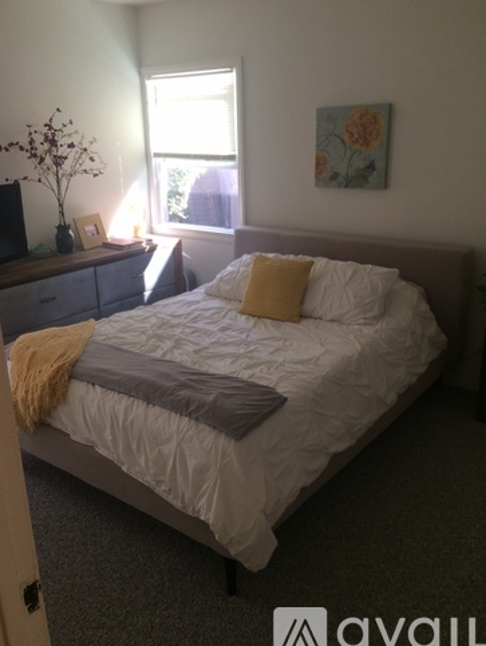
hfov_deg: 46.8
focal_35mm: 30
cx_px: 239
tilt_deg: -22.8
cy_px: 326
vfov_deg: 59.9
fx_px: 561
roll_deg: +3.1
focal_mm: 4.15
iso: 50
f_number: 2.2
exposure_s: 1/60
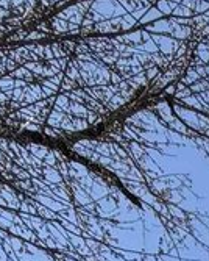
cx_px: 644
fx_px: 1011
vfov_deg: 9.1
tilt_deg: +5.2
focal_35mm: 131
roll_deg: -0.3
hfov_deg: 9.2
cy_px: 936
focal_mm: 2.22
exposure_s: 1/770
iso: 25
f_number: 2.2
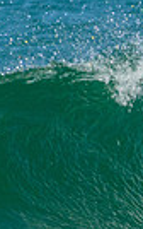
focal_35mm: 4860
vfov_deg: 0.4
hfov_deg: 0.3
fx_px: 30240
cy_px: 133
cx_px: 496
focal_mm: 800
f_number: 11
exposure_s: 1/2000
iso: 1000
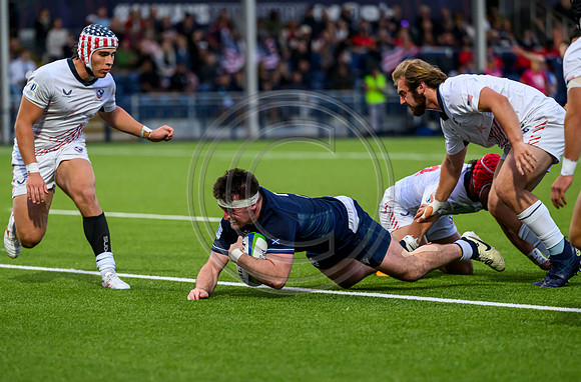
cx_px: 301
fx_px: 3849
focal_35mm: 239
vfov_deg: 5.7
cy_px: 231
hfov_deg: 8.6
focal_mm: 200
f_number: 3.5
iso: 3200
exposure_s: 1/1250
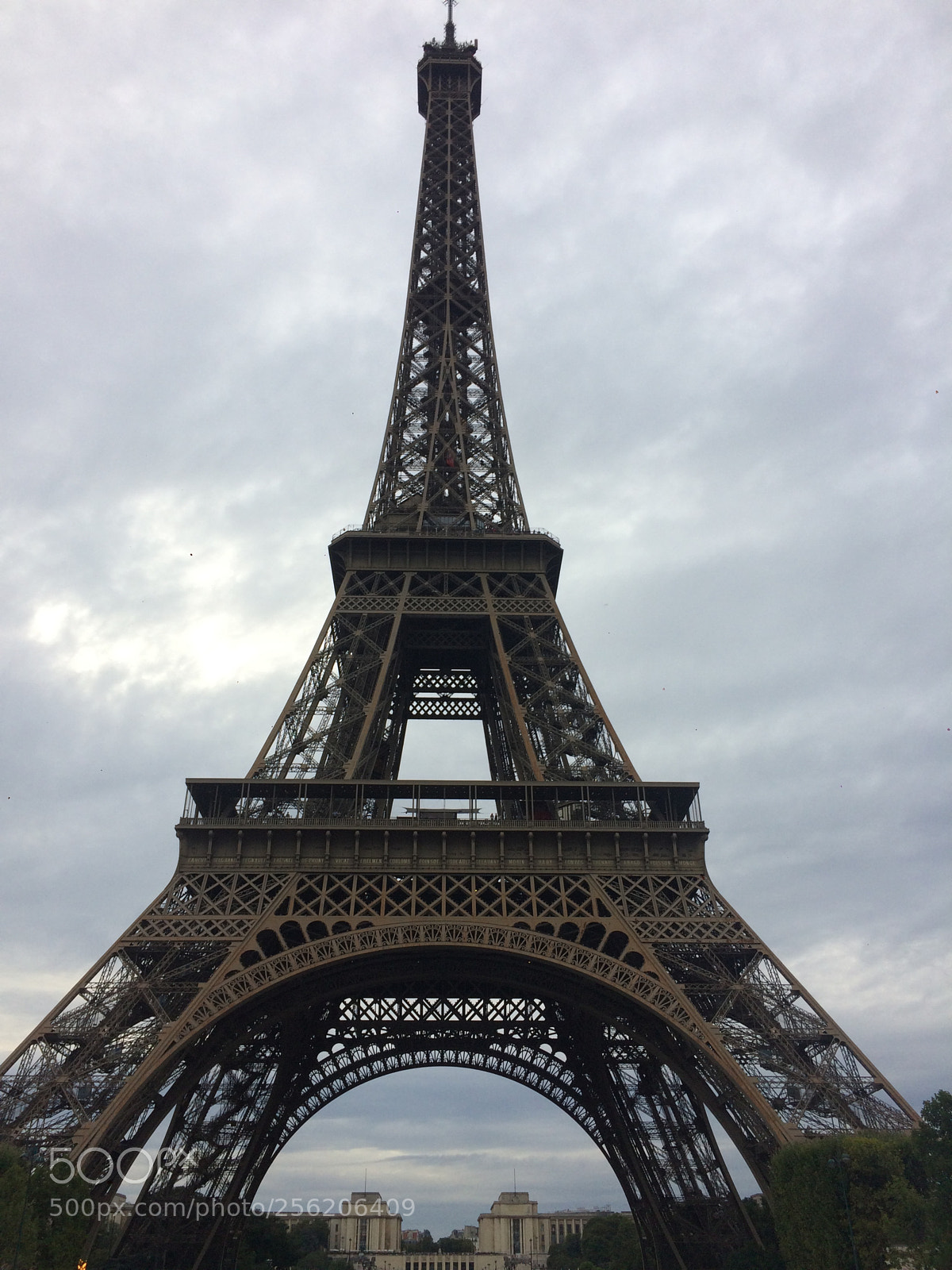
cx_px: 476
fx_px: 1063
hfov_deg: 48.2
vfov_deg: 61.7
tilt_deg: +29.5
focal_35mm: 29
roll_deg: +4.0
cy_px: 635
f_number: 2.2
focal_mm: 4.15
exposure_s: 1/237
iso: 32
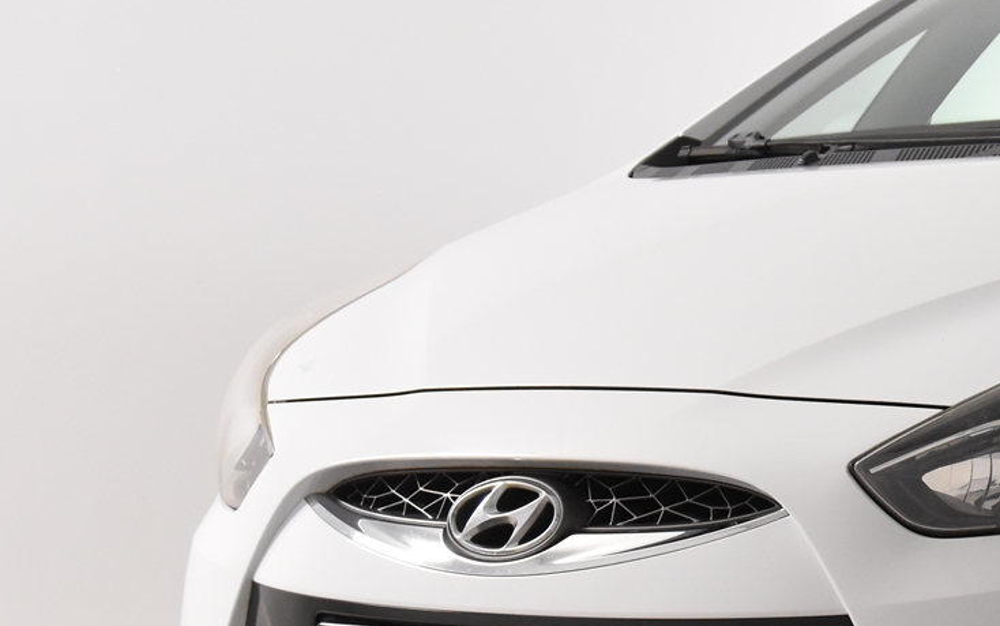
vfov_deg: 11.7
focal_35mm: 112
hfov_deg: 17.5
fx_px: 3053
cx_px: 1275
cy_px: 417
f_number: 5
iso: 1600
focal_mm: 28
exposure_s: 1/100
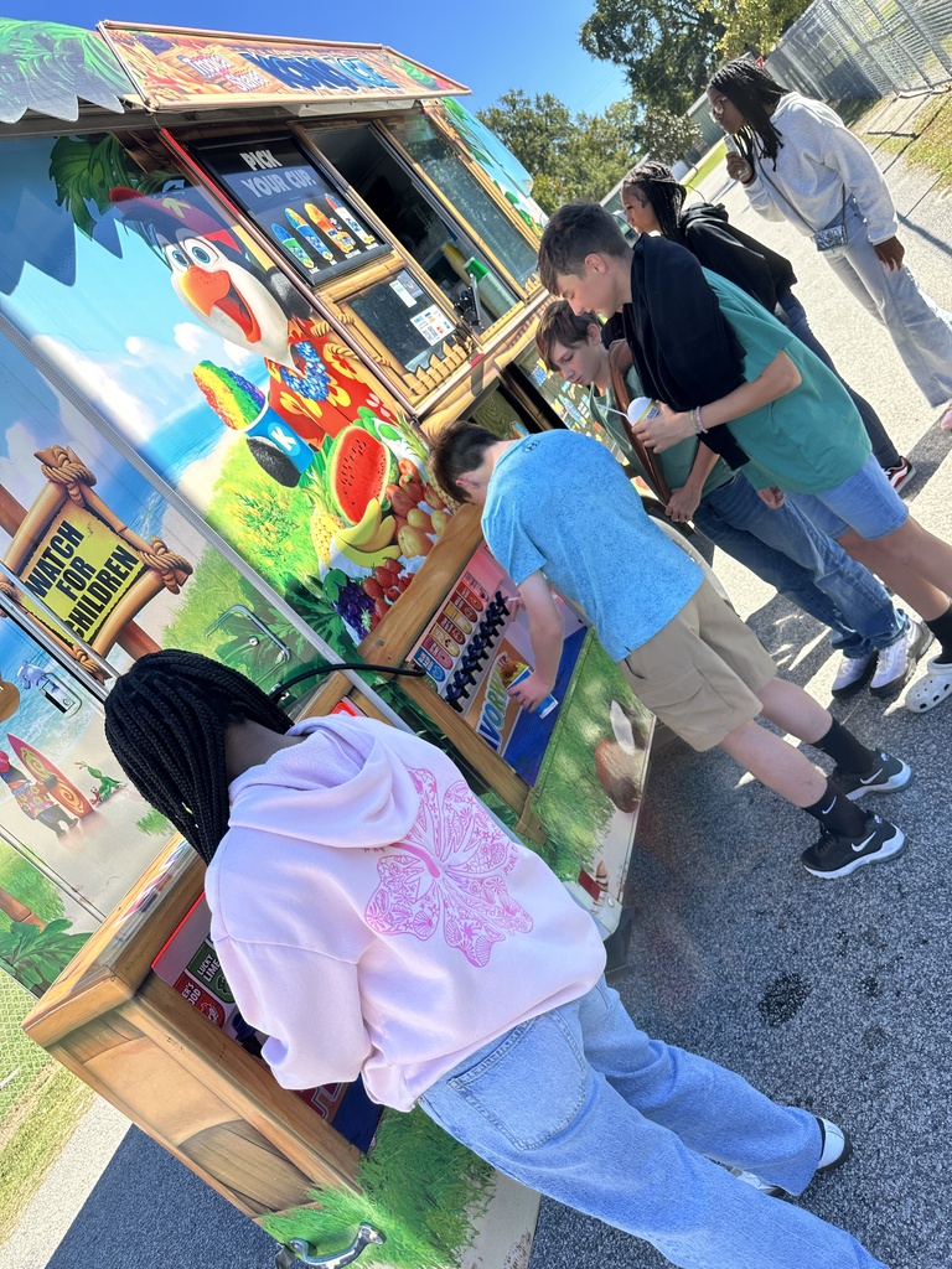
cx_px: 476
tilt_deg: -10.0
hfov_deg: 56.8
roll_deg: +44.5
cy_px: 634
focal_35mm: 24
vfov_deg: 71.6
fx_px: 880
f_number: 1.78
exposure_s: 1/1212
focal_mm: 6.86
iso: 80
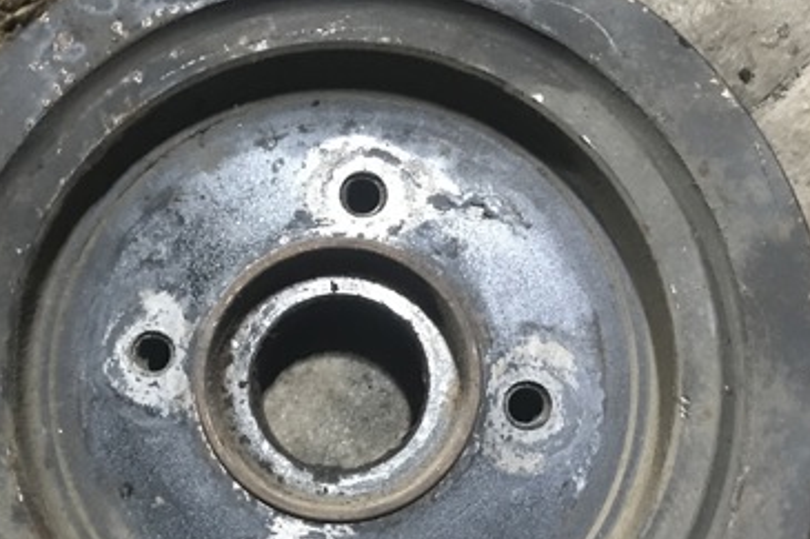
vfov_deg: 26.2
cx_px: 284
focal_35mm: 51
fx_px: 1147
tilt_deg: -79.7
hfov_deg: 38.5
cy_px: 383
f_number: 1.8
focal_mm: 3.99
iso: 80
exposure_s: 1/7
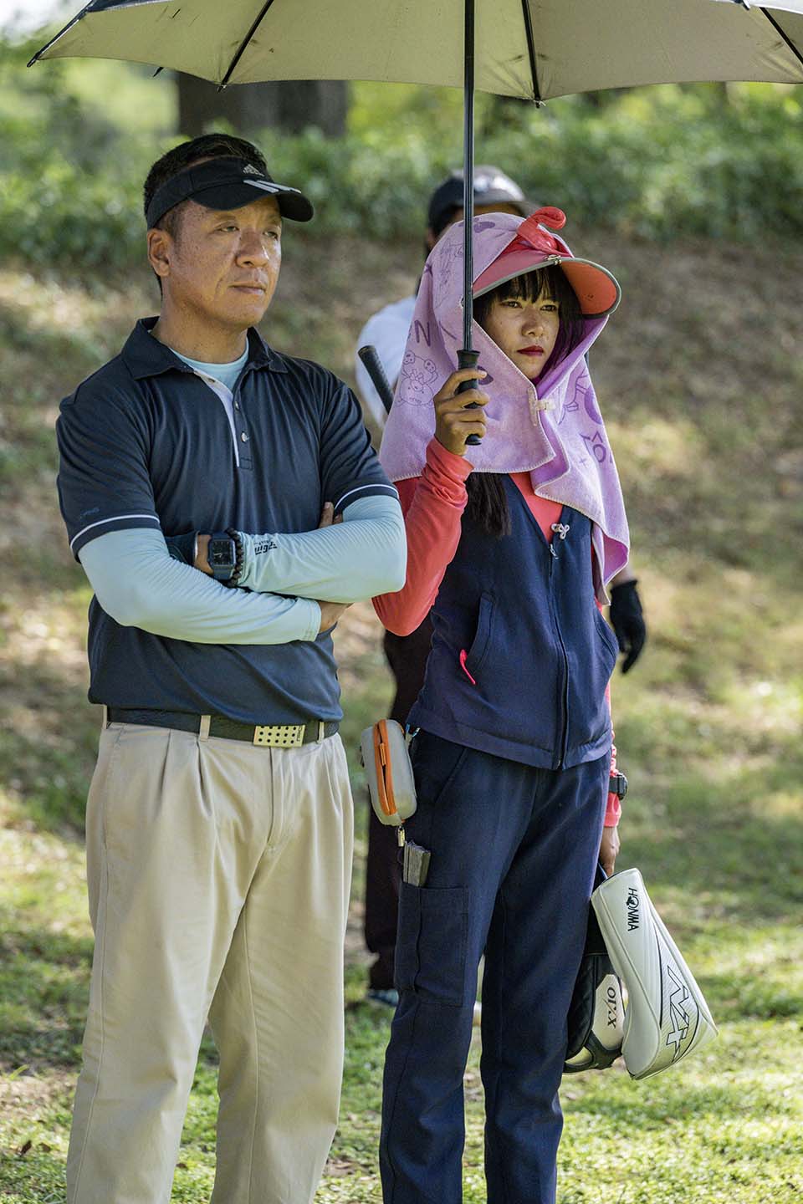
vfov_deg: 10.3
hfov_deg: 6.9
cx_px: 402
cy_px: 602
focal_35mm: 200
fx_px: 6691
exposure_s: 1/5000
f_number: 4.5
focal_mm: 200
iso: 2000
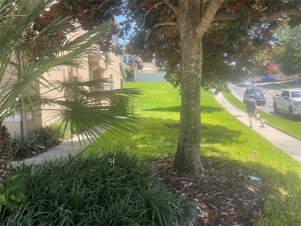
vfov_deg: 48.2
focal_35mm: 29
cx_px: 150
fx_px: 252
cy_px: 113
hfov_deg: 61.7
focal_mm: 3
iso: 16
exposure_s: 1/504
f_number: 1.8
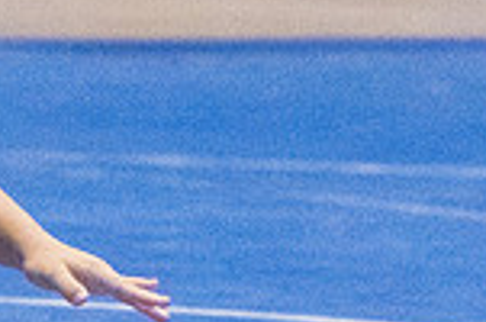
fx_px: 13983
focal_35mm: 1038
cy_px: 84
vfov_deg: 1.3
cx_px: -180
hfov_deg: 2.0
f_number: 4.5
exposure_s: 1/1600
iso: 10000
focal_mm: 180
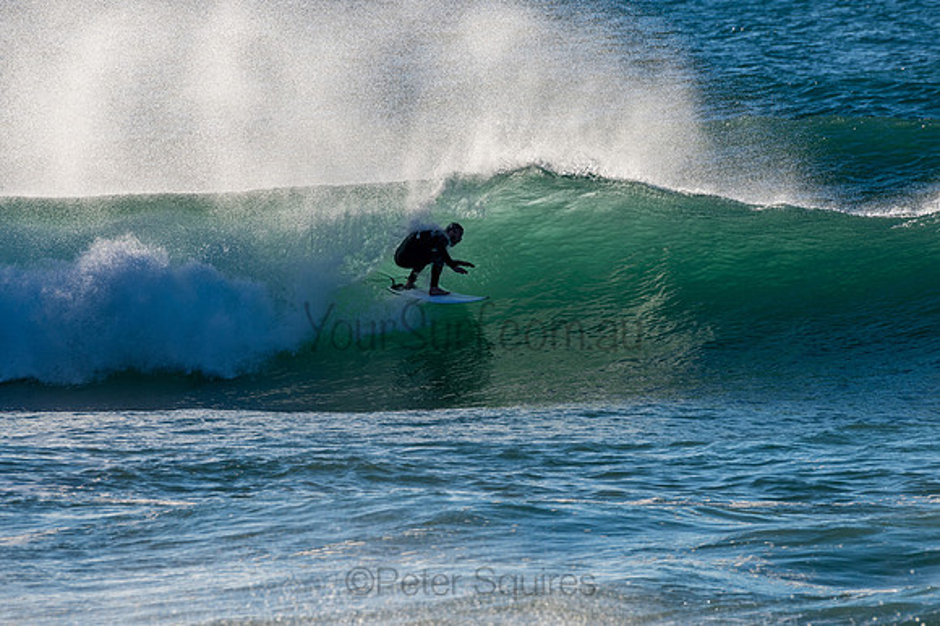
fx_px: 15990
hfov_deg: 3.4
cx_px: 470
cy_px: 313
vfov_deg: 2.2
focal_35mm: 613
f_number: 10
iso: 64
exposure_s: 1/320
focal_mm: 500
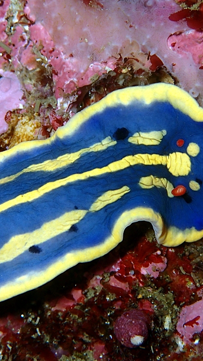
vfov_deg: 14.7
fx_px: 1396
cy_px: 181
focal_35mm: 146
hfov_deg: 8.3
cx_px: 88
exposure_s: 1/200
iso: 200
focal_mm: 18
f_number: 6.3
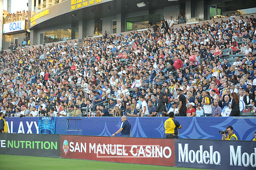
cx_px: 128
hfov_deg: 21.5
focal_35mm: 95
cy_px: 85
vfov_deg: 14.4
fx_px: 675
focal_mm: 95
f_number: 2.8
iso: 400
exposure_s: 1/200
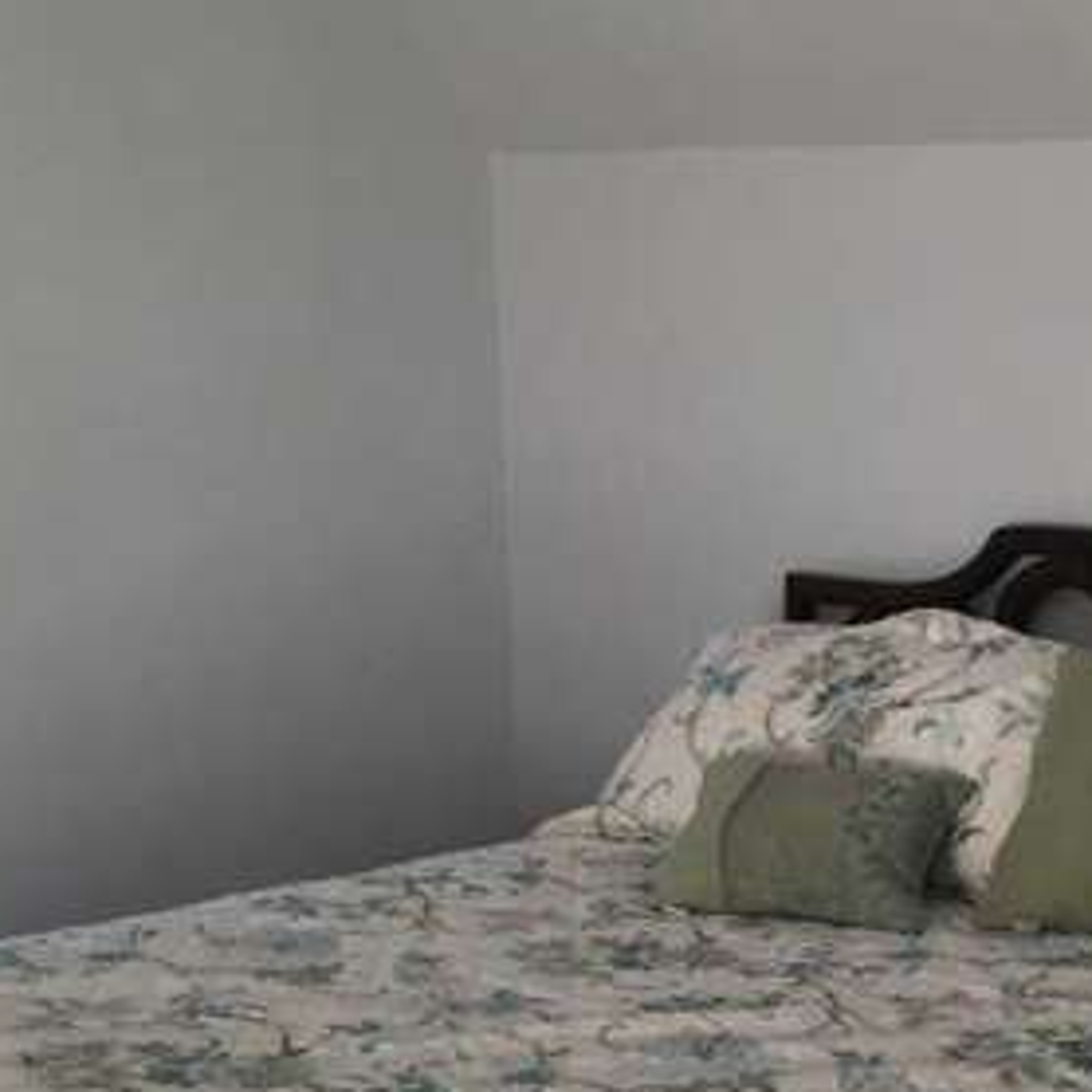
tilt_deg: -8.9
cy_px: 805
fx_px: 2248
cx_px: 980
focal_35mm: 63
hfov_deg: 26.4
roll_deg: -1.2
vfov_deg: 27.0
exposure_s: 1/30
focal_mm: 4.15
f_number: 2.2
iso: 25
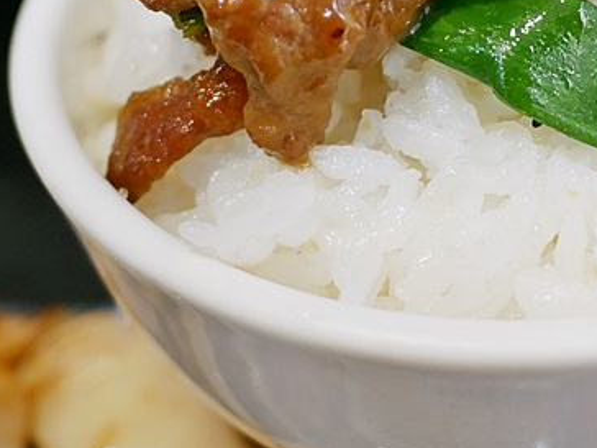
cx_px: 515
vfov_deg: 18.0
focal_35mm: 77
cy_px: -111
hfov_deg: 24.7
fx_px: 1328
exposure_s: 1/60
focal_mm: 14
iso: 320
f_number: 2.5
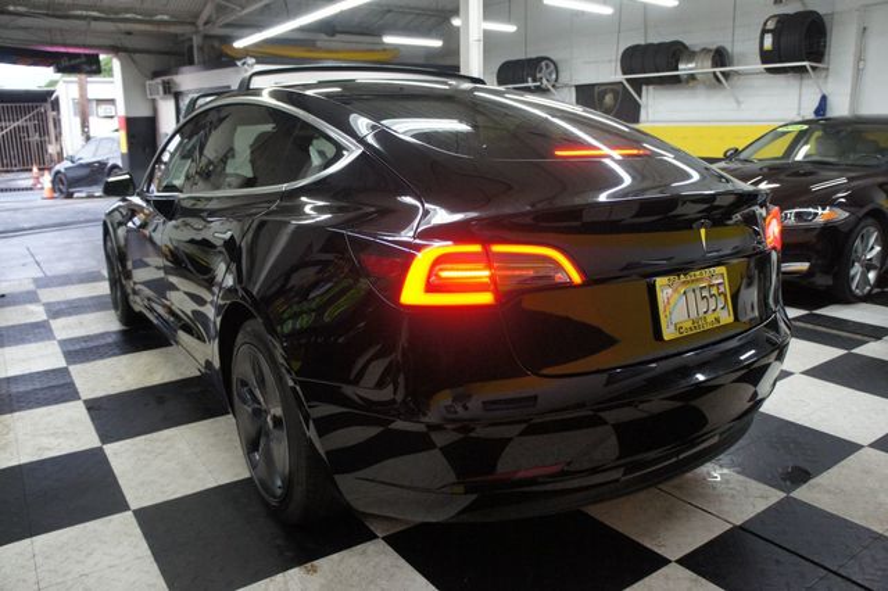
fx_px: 666
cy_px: 296
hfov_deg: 67.4
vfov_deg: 47.9
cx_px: 444
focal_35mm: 27
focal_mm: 18
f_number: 3.5
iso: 1600
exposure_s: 1/160
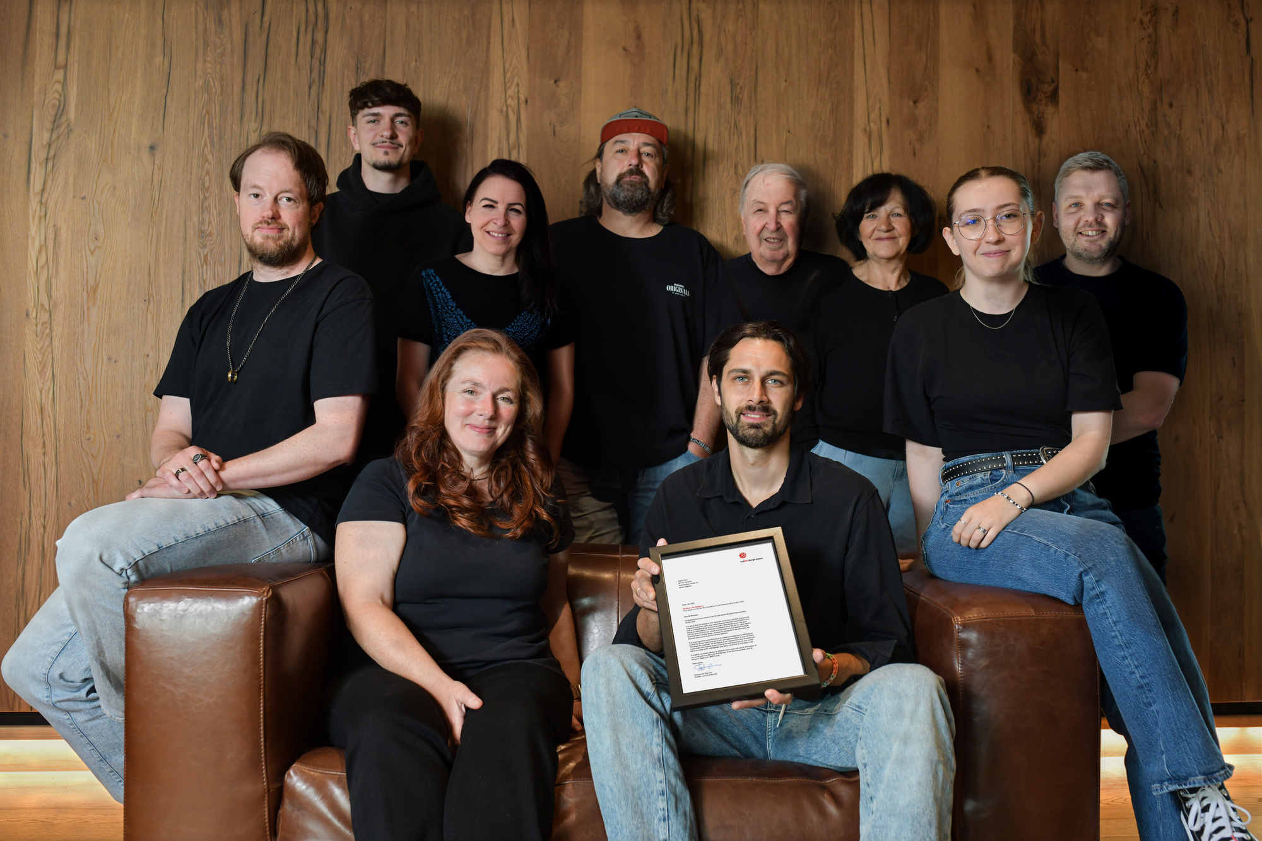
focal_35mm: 35
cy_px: 420
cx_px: 631
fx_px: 1227
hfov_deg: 54.4
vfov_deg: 37.8
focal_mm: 35
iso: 800
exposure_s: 1/100
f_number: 5
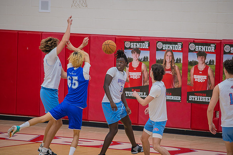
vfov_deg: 6.2
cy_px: 78
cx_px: 116
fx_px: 1423
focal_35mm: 220
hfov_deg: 9.4
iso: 1000
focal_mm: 220
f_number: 5.3
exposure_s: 1/250
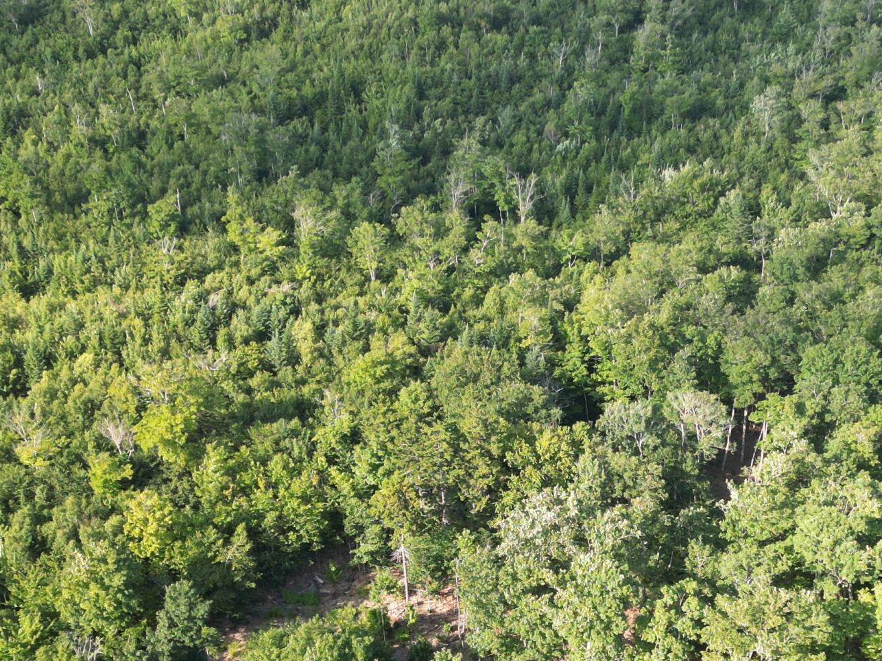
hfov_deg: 33.8
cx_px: 641
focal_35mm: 56
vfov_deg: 24.9
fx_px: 1427
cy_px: 651
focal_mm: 6.72
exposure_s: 1/500
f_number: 1.7
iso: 120
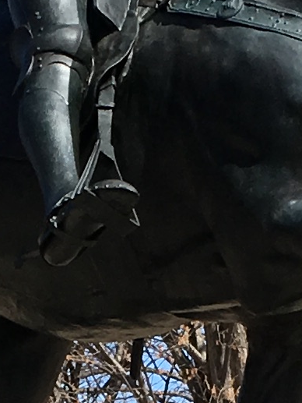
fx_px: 2628
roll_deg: -0.2
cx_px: 71
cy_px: 490
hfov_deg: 6.6
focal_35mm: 226
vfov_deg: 8.7
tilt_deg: +4.7
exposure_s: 1/1304
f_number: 2.2
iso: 25
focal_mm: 4.15
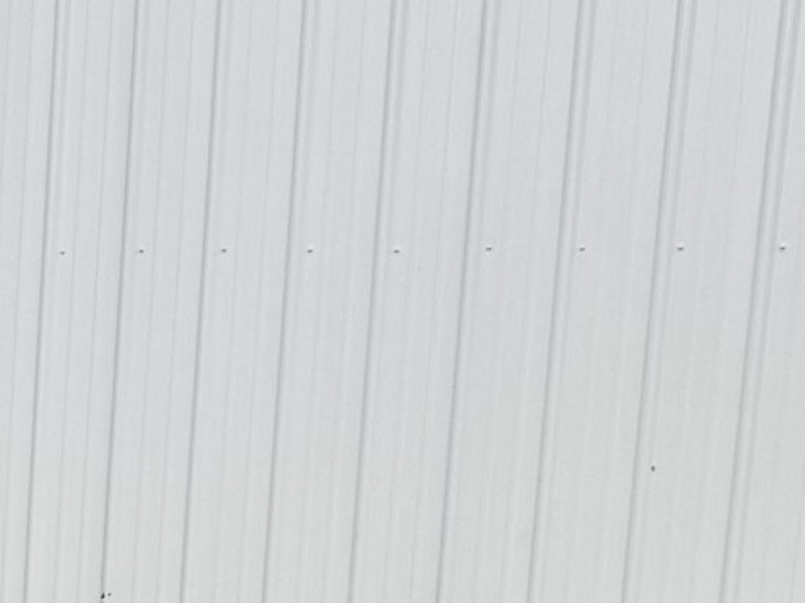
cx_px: -635
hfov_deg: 15.2
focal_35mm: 112
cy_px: 813
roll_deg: +0.9
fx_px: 2603
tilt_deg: -14.2
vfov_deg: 12.7
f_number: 1.78
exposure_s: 1/120
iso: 80
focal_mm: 6.76
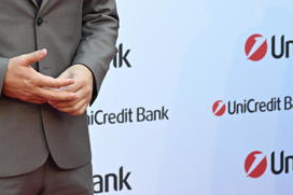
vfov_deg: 10.3
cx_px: -27
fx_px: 1074
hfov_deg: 15.2
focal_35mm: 132
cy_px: -19
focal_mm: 52
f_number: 5.6
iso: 1250
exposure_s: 1/400
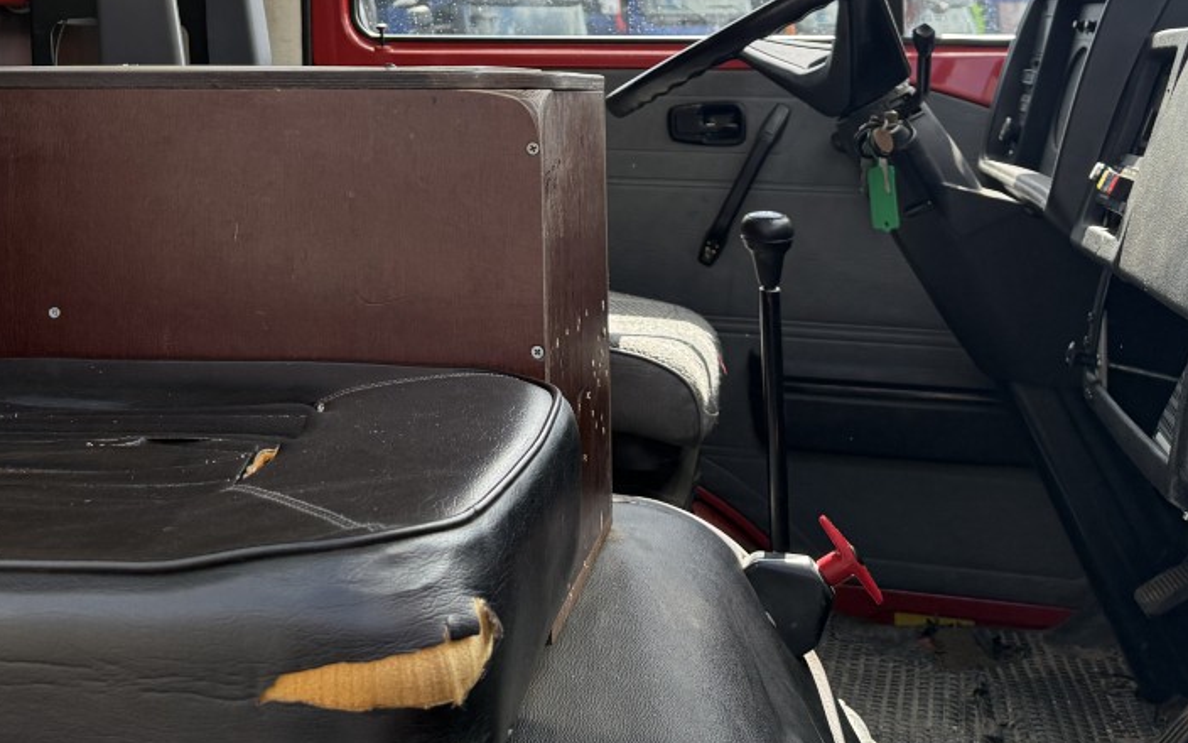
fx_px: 1684
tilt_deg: +5.1
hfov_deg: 37.4
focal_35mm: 52
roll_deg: +1.0
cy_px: -66
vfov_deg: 23.4
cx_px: 233
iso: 100
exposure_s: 1/1139
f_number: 1.78
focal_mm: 6.76
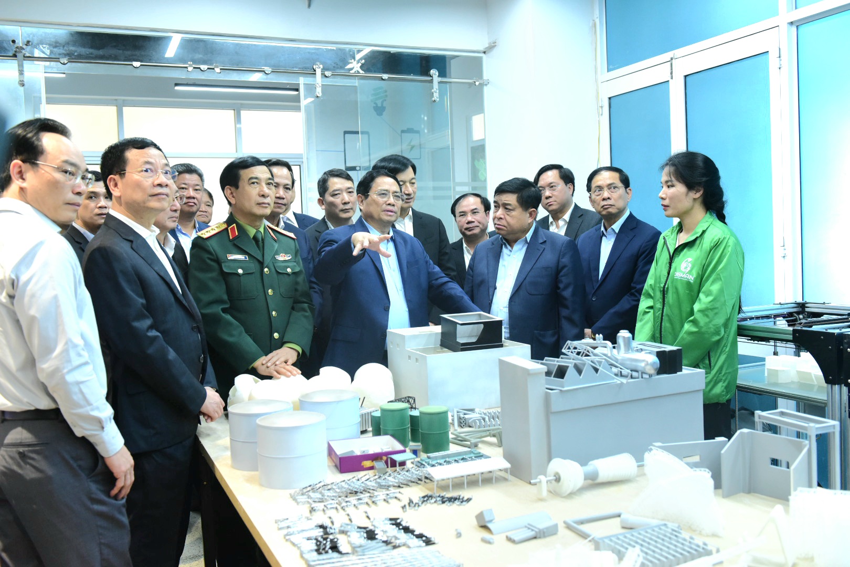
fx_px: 803
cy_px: 284
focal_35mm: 34
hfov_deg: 55.8
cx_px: 425
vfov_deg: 38.9
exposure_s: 1/161
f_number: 4.5
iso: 3200
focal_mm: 34
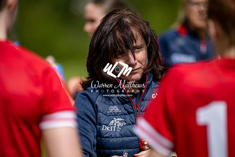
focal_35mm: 300
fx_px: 1959
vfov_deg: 4.6
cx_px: 118
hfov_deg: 6.9
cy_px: 78
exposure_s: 1/5000
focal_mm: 300
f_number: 2.8
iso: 280
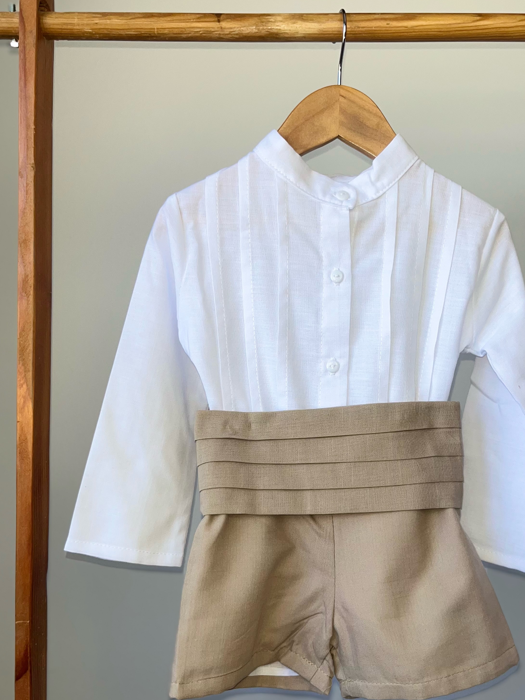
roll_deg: -0.7
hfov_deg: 39.7
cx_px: 264
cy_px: 412
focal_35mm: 36
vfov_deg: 51.1
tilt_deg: -1.8
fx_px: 728
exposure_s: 1/193
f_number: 1.6
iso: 32
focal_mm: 5.1
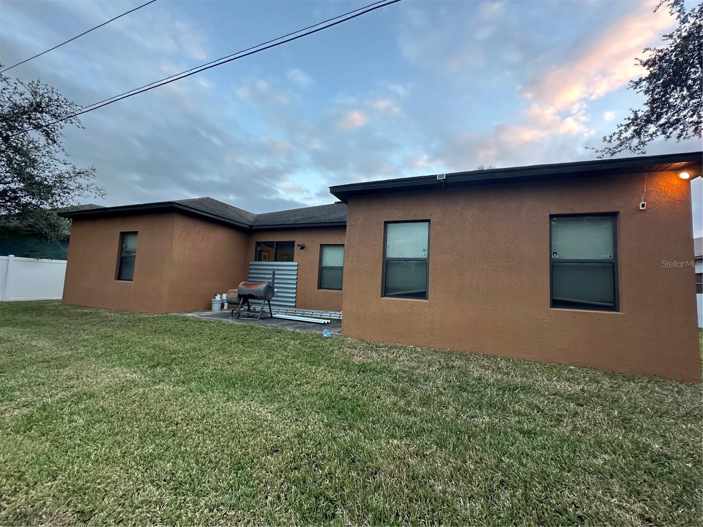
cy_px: 264
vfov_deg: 85.7
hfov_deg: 102.1
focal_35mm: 14
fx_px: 284
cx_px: 352
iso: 160
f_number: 2.2
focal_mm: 2.22
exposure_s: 1/99
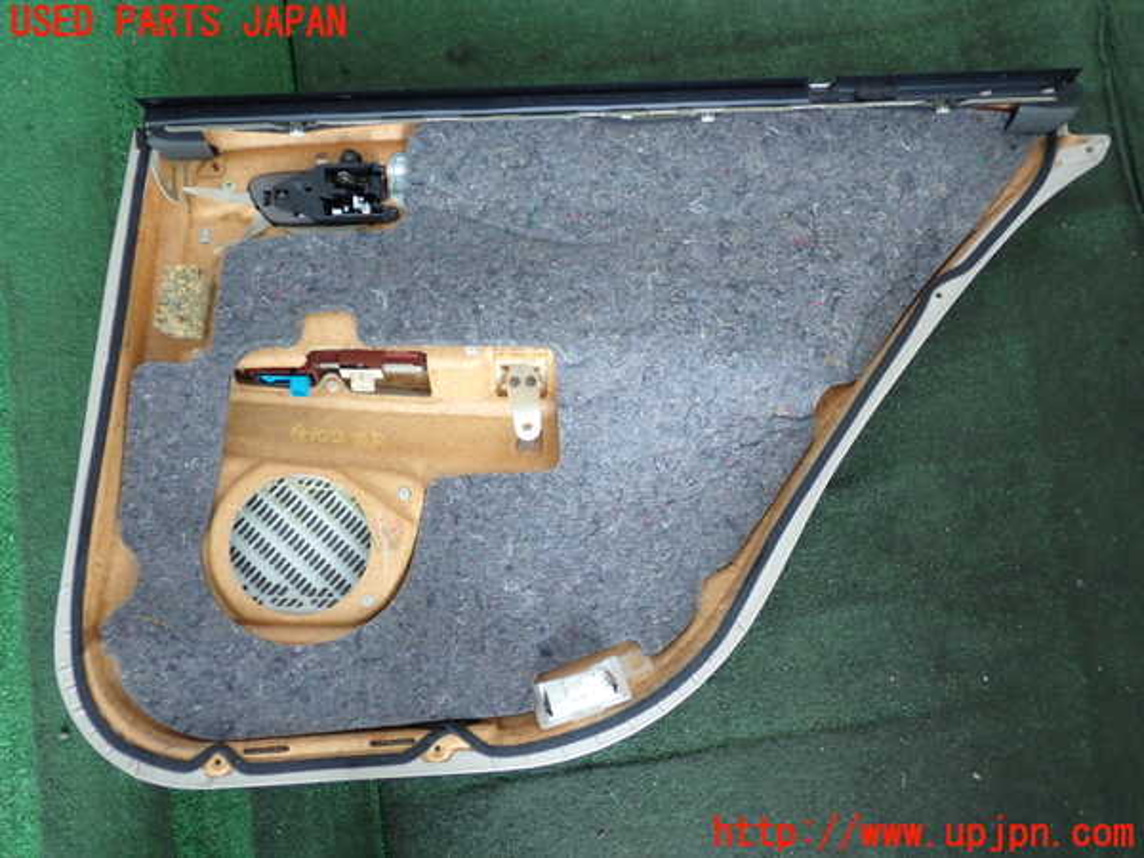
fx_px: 1058
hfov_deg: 56.8
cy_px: 429
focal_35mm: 32
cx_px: 572
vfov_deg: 44.2
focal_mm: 5.79
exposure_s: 1/40
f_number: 2.4
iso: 200
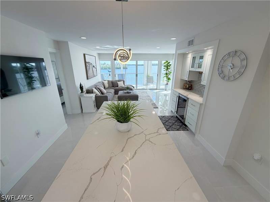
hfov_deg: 102.1
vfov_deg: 85.7
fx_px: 109
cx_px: 135
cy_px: 101
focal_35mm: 14
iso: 50
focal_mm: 2.22
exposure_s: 1/120
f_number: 2.2
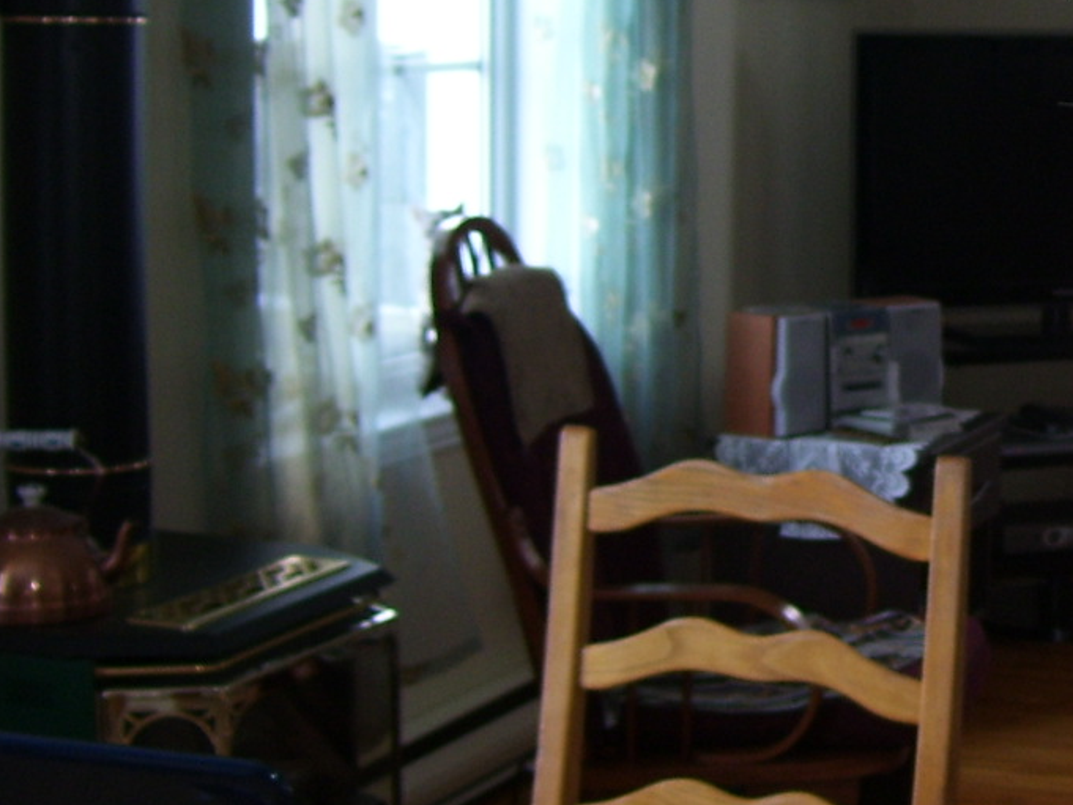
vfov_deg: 16.4
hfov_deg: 20.5
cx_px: 1248
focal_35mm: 90
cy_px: 263
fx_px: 2790
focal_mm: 6
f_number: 2.7
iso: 80
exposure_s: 1/60
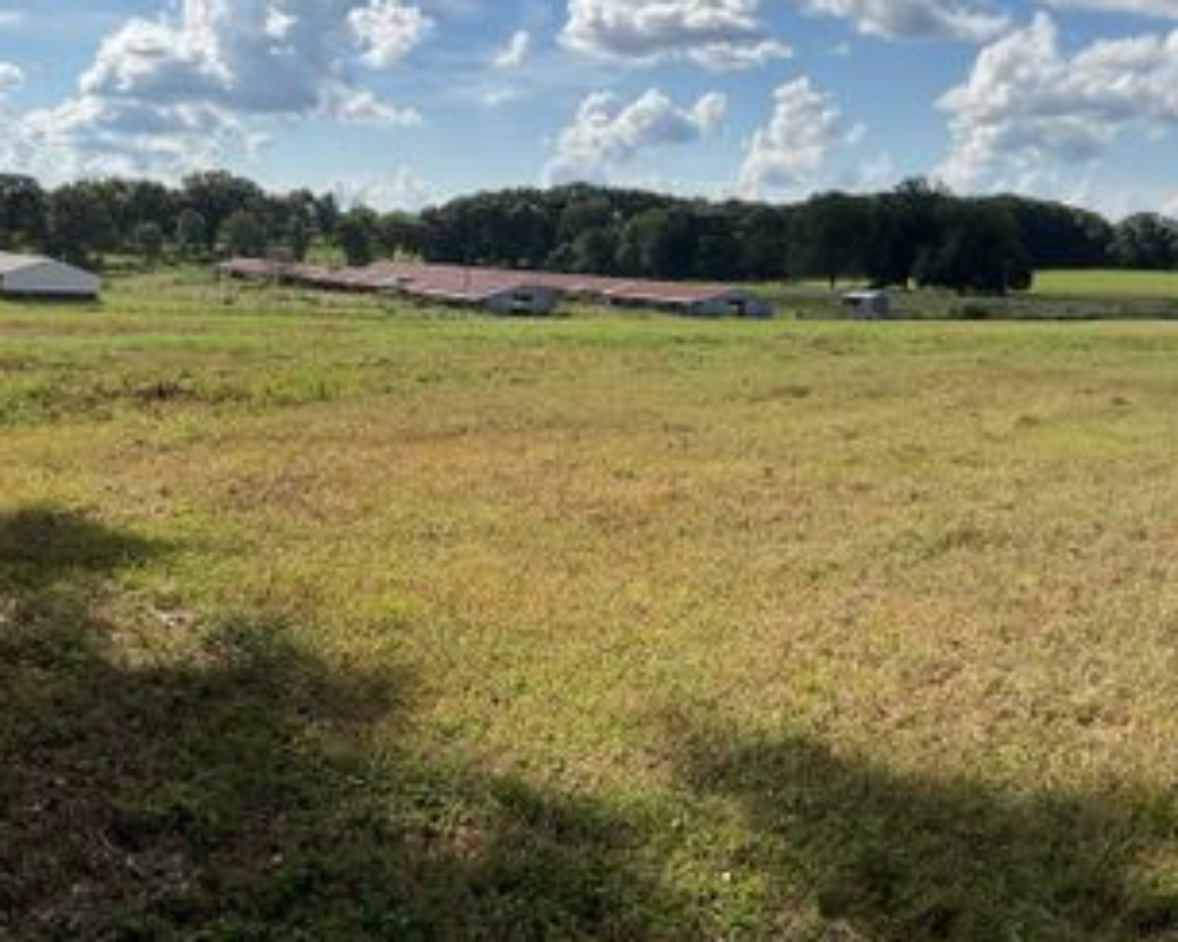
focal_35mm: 40
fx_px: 1395
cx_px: 512
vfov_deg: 37.3
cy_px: 403
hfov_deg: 45.7
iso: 16
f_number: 1.8
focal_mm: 3
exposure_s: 1/2667
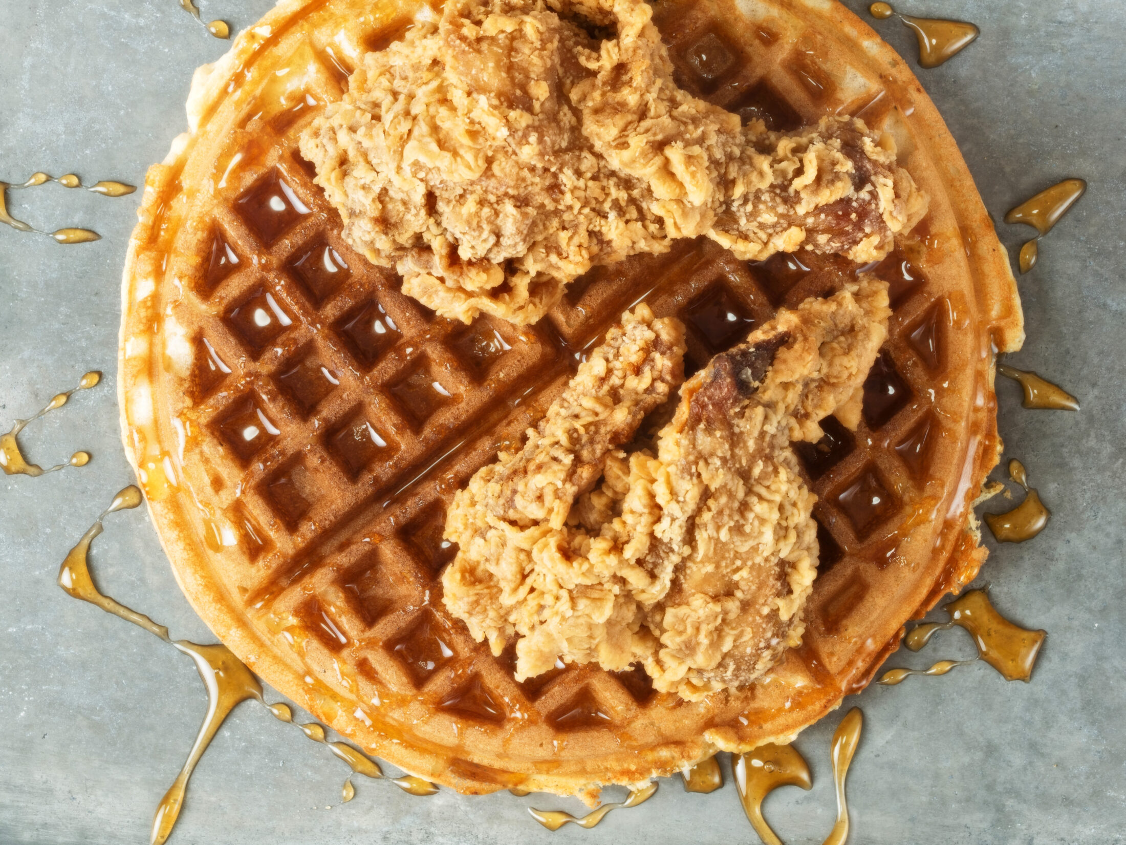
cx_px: 563
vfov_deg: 14.8
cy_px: 422
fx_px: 3253
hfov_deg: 19.6
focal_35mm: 100
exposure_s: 1/3.33
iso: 200
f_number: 11
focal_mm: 50
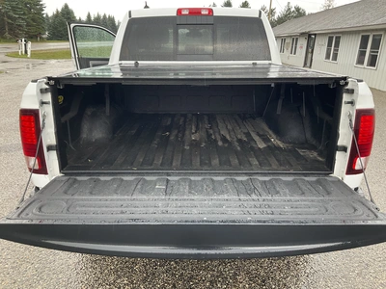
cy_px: 144
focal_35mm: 29
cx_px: 193
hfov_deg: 61.7
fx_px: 323
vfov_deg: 48.2
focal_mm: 3
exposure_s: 1/122
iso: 64
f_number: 1.8
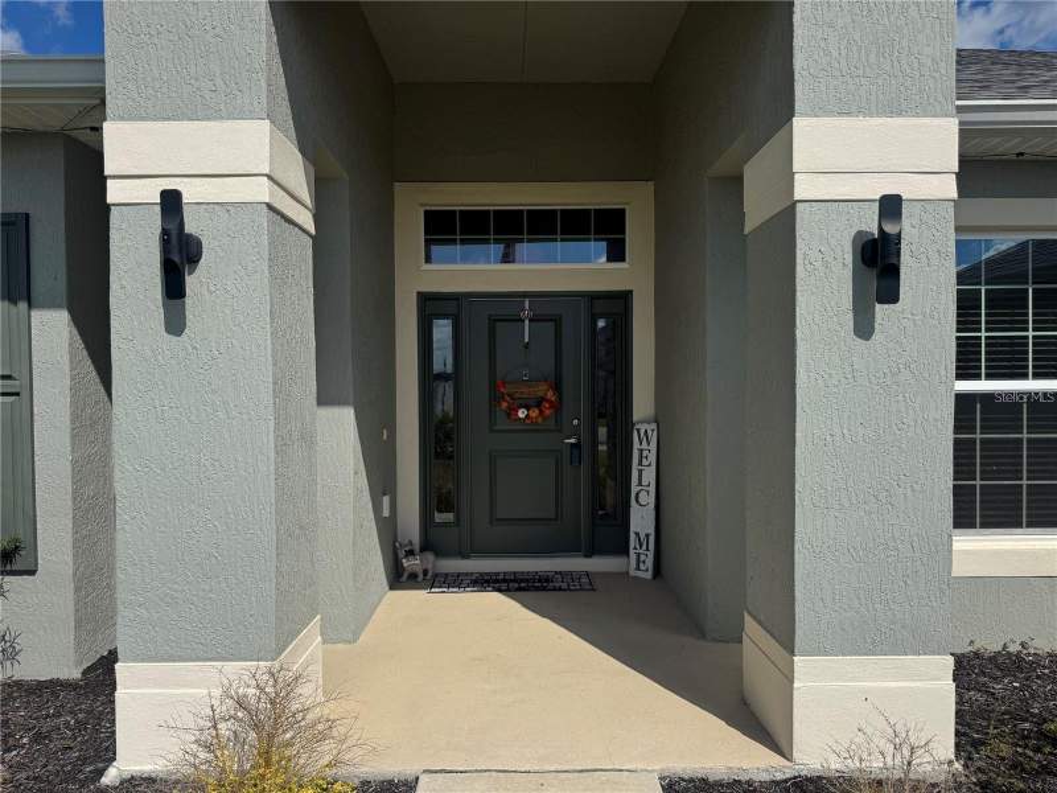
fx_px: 733
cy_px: 396
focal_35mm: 24
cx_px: 528
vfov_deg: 56.8
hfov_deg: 71.6
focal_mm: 6.76
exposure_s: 1/9009
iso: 80
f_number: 1.78
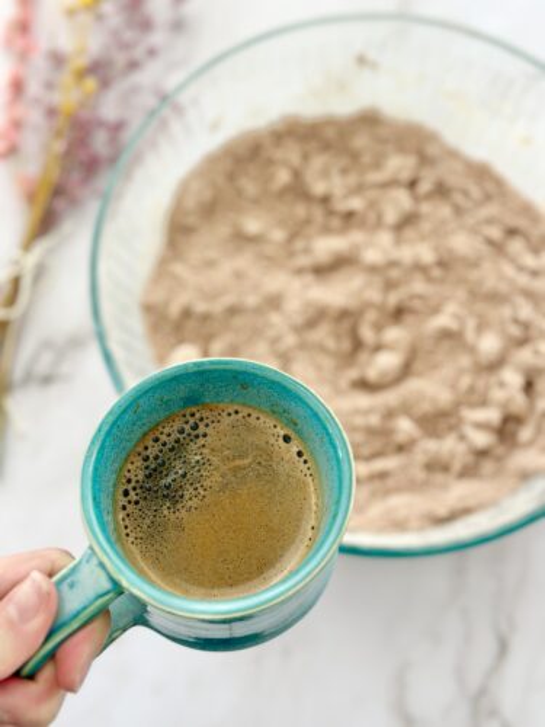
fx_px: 1008
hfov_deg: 30.3
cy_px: 364
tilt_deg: -74.2
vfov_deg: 39.7
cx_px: 272
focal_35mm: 48
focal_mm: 6.86
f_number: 1.78
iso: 80
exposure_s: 1/121
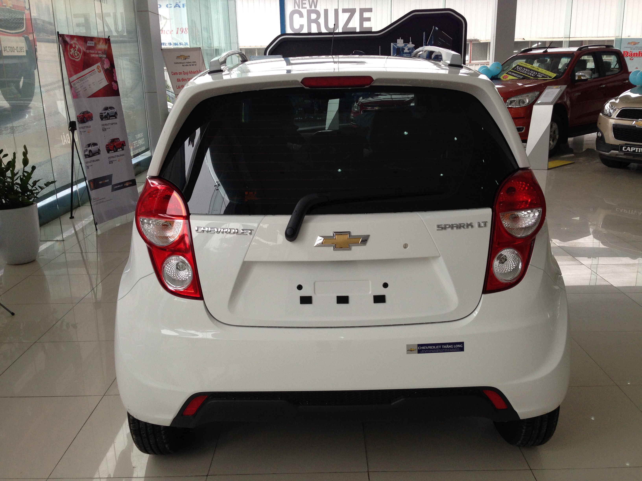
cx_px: 321
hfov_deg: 55.4
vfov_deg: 42.9
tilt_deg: -15.1
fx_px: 612
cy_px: 240
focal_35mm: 33
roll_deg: +1.1
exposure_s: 1/120
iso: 80
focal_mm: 4.12
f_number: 2.4
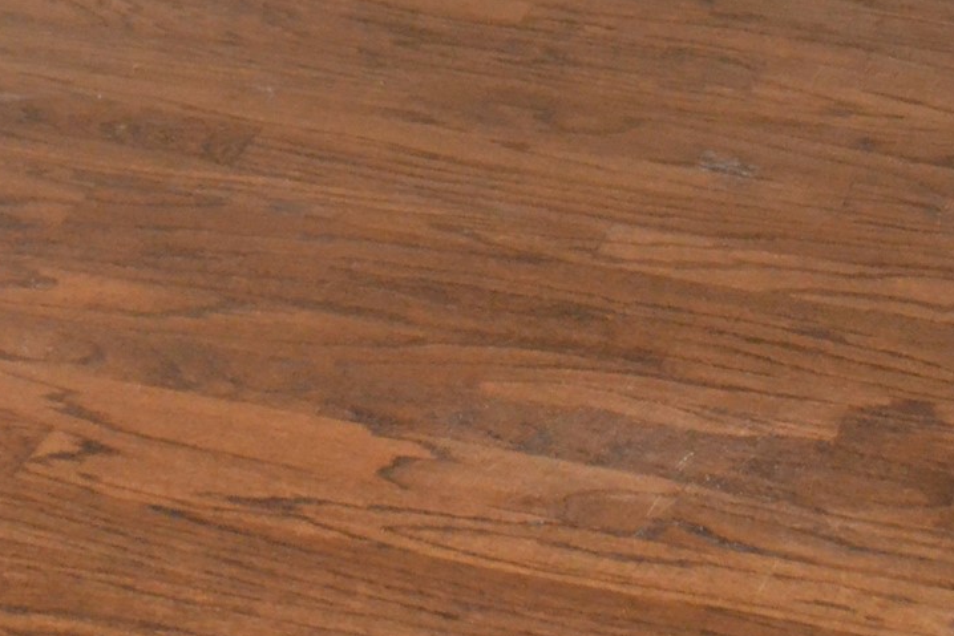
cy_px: -149
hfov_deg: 17.3
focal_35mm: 118
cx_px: 662
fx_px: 3127
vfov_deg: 11.4
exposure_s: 1/60
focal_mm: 26
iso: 3200
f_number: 4.2
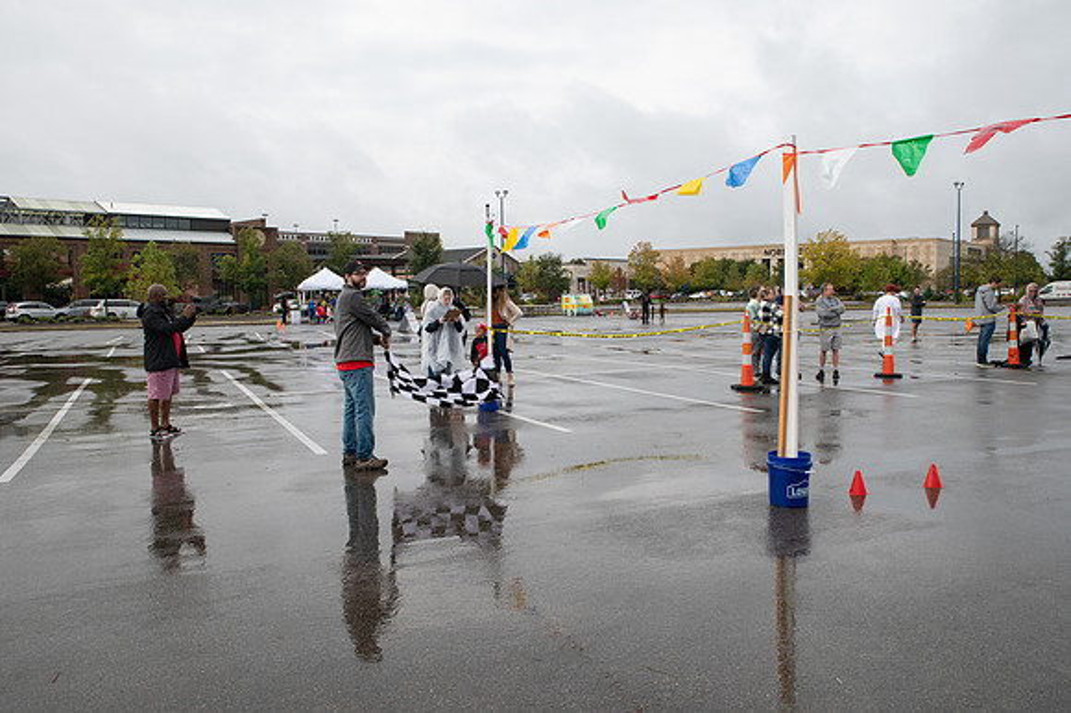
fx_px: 801
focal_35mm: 27
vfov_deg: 48.0
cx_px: 518
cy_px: 346
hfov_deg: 67.5
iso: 400
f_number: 7.1
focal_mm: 26
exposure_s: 1/500
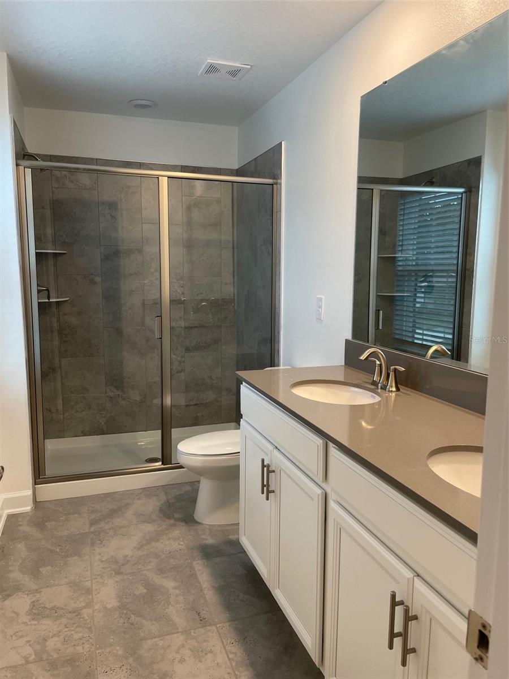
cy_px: 340
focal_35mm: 26
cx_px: 254
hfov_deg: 53.1
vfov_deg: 67.3
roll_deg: +1.1
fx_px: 510
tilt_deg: -5.6
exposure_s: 1/60
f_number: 1.6
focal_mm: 4.2
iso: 64
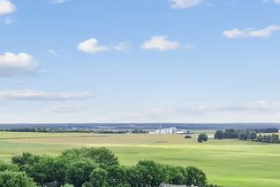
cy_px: 250
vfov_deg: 17.8
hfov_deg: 27.3
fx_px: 552
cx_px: 20
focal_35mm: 71
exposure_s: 1/1600
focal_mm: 8.4
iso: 100
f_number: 2.8
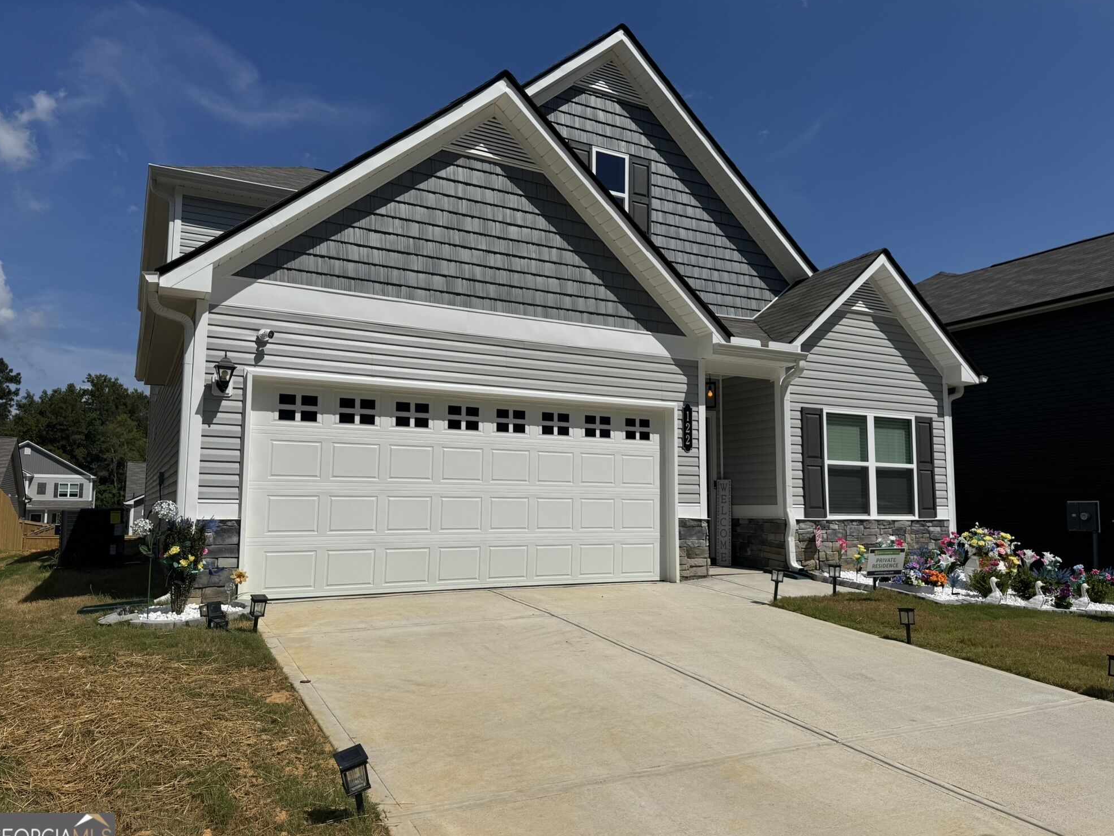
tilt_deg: +4.4
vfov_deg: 54.9
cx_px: 566
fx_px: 805
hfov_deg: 69.4
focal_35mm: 25
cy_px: 421
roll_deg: +0.2
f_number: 1.78
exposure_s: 1/12346
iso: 80
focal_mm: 6.76
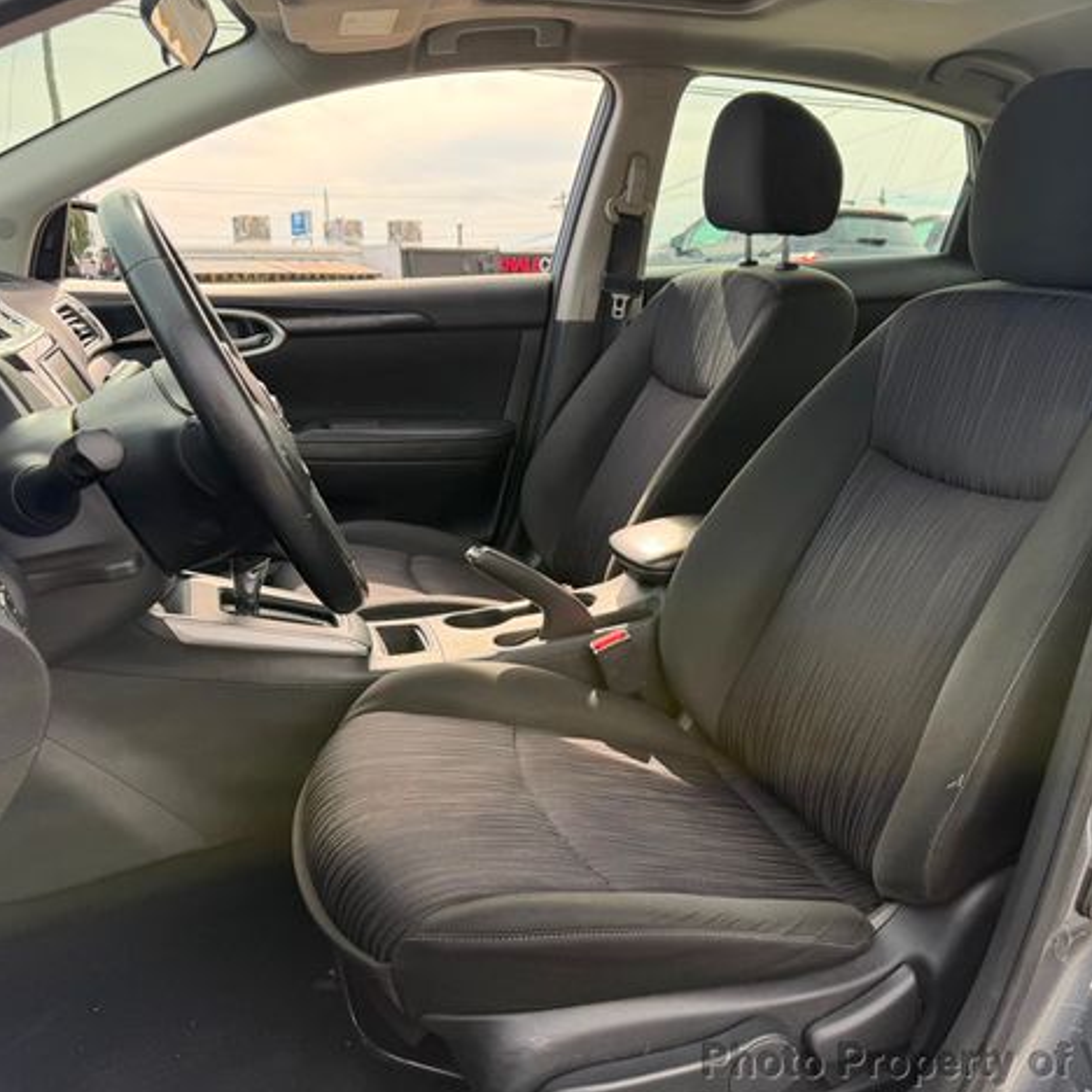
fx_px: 1035
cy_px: 551
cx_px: 590
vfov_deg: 55.6
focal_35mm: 29
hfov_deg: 55.6
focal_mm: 6.76
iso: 100
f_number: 1.78
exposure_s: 1/607
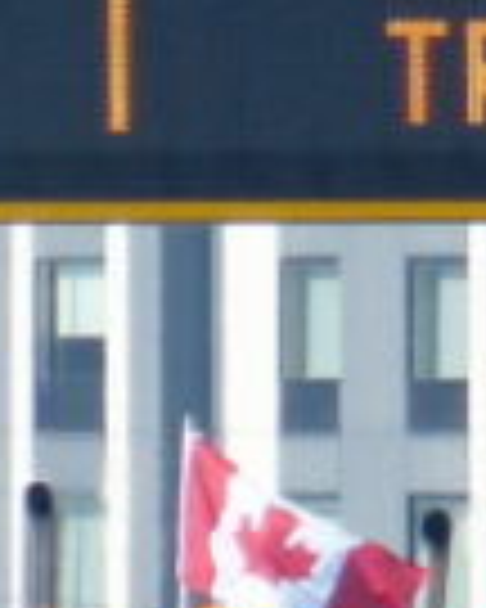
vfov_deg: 0.5
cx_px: 1282
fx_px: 64583
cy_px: 1504
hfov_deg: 0.4
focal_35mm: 3592
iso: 100
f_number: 4
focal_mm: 87.3
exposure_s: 1/1300
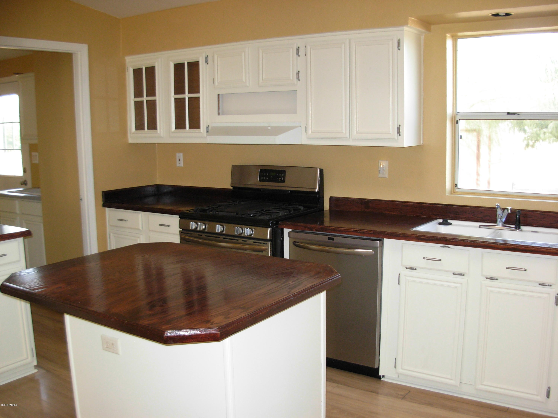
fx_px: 613
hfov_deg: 49.0
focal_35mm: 38
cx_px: 279
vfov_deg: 37.7
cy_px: 209
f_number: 2.9
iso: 183
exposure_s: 1/52.2
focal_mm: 6.3
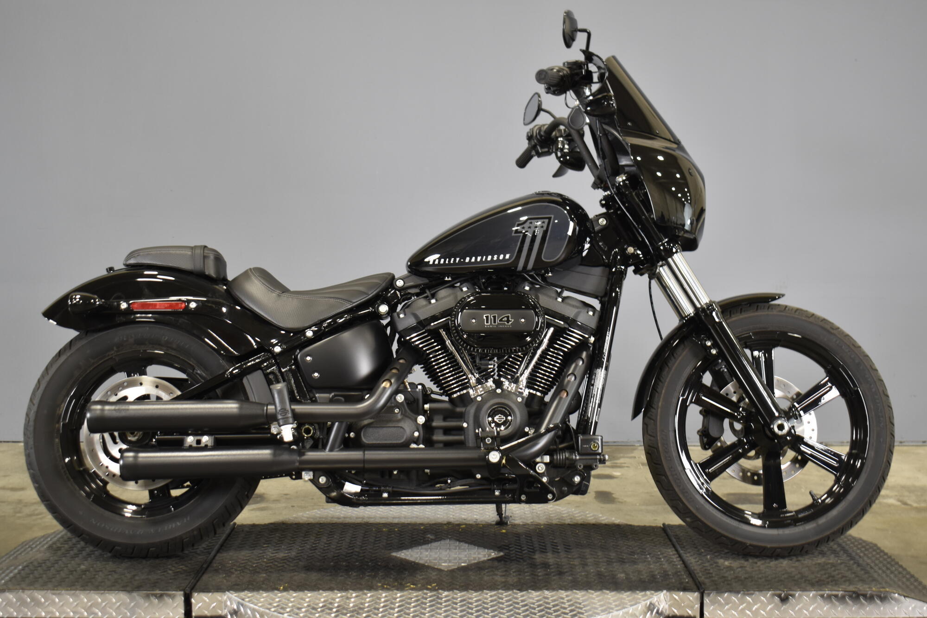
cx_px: 464
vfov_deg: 28.1
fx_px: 1236
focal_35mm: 48
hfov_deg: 41.1
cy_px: 309
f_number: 4.5
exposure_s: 1/13
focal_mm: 32
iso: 400
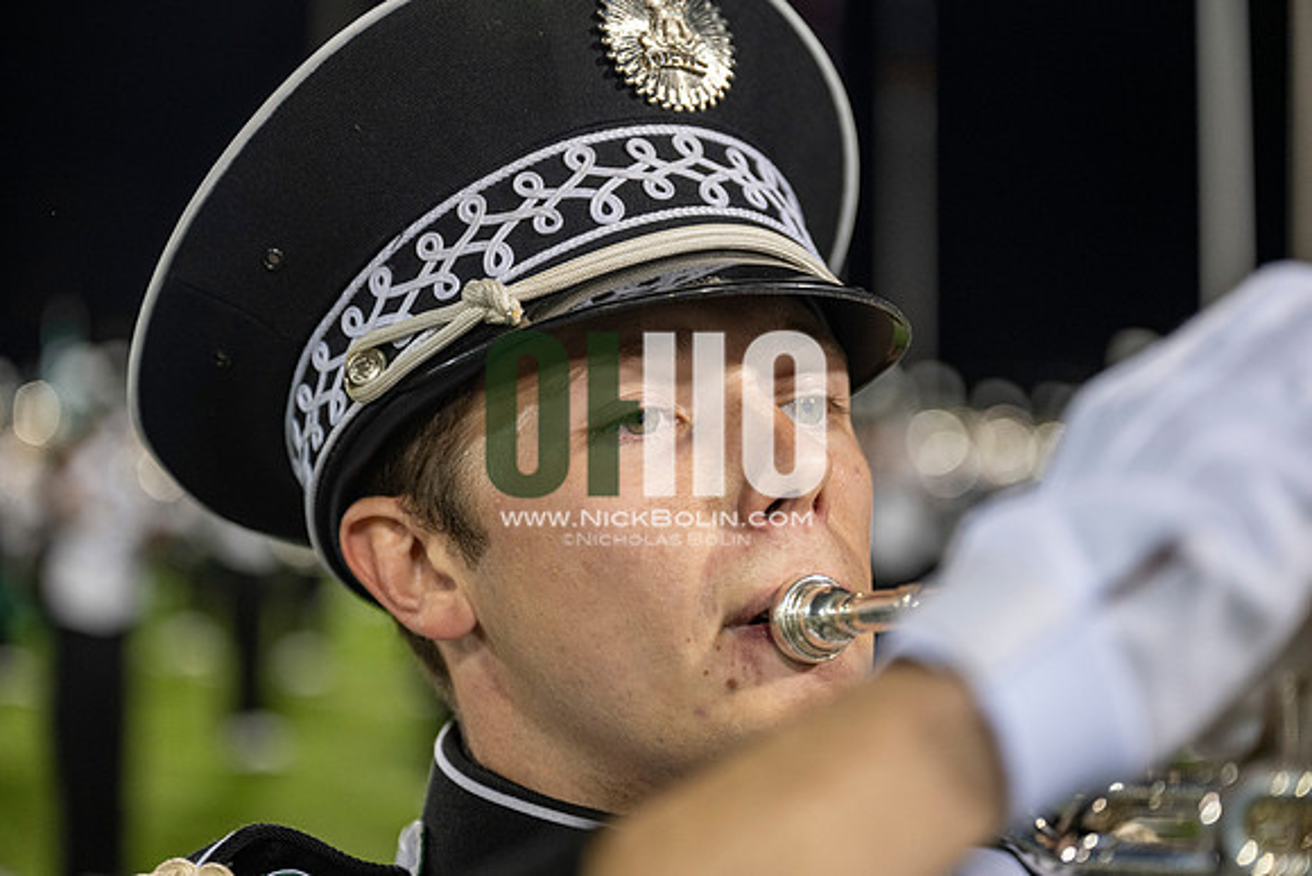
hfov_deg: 28.8
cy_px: 438
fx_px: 2552
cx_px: 656
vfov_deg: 19.5
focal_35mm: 70
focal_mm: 70
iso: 1250
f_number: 3.2
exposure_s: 1/500
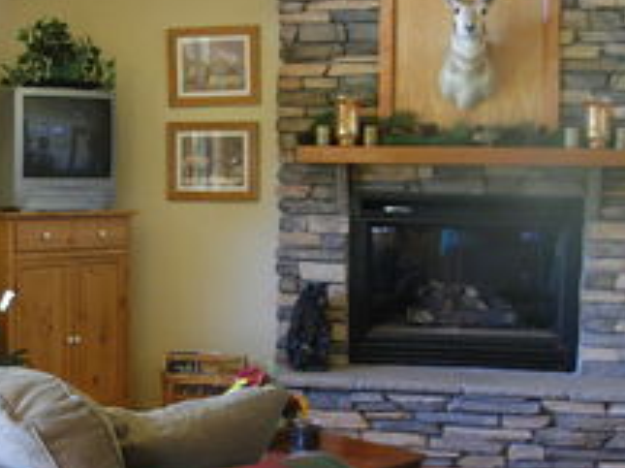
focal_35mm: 65
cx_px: 140
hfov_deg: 29.3
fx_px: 1173
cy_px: 308
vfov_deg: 22.5
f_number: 2.9
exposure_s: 1/11.3
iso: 244
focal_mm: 6.3
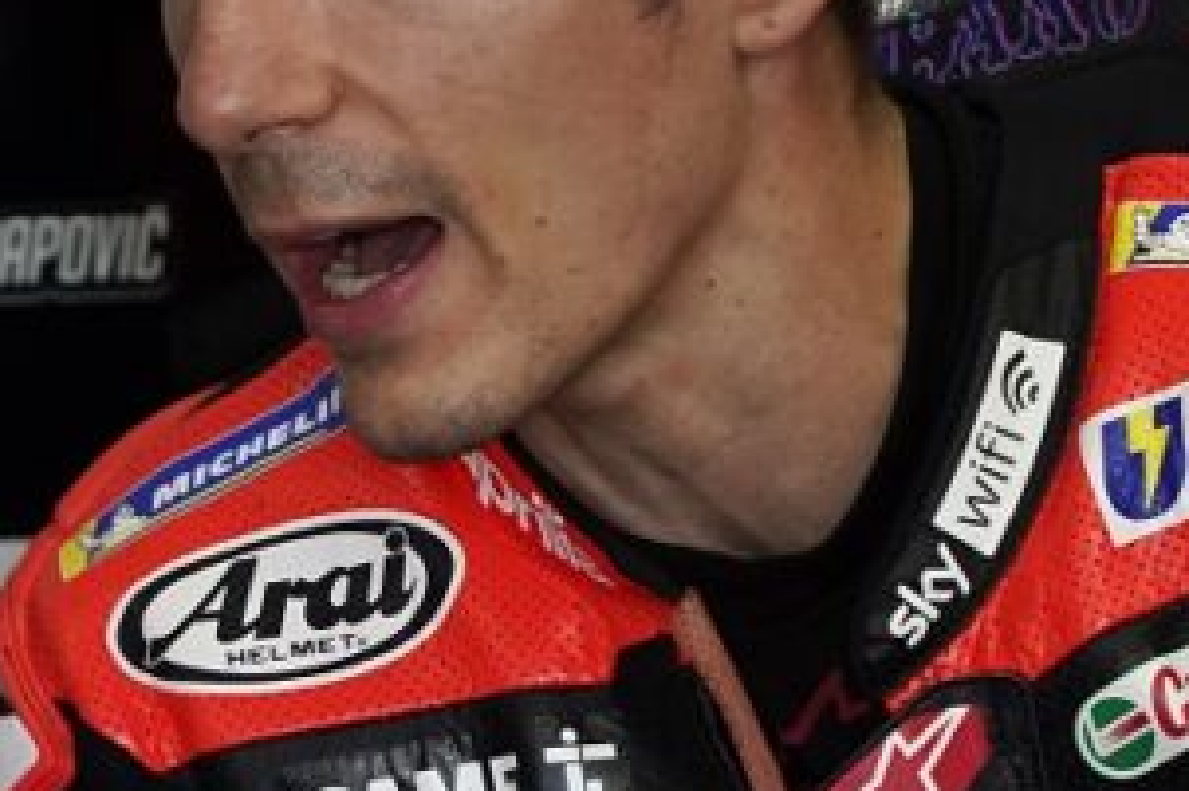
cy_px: 69
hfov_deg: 2.1
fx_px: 32777
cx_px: 630
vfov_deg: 1.4
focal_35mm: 993
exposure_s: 1/200
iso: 3200
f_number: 5.6
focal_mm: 293
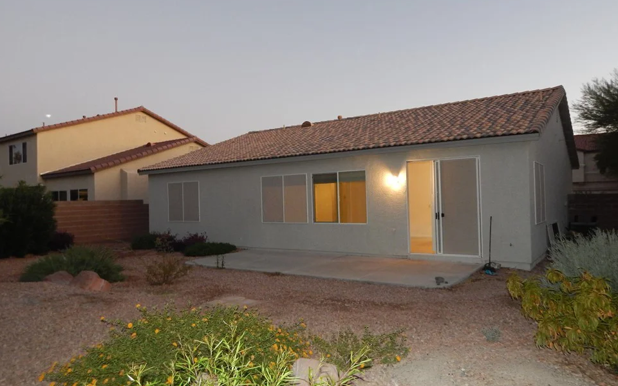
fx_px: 438
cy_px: 196
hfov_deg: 70.4
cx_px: 293
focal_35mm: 26
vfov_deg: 47.6
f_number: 3
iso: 360
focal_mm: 4
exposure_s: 1/30
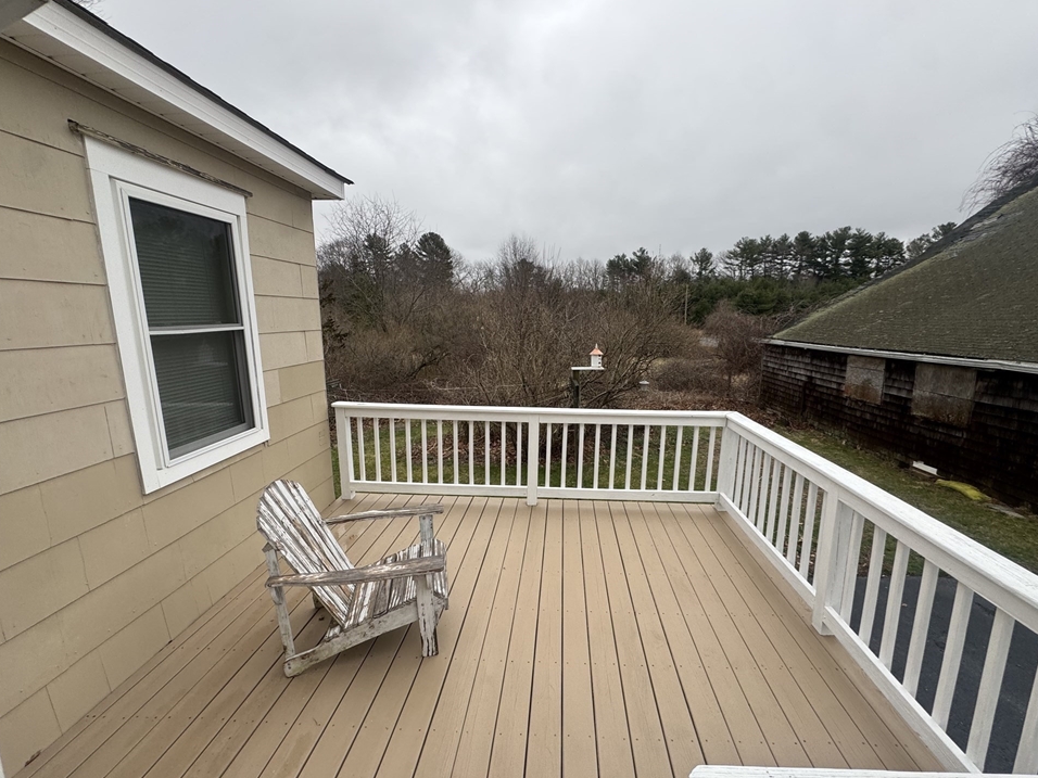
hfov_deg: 98.1
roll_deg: -0.4
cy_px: 398
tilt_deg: -11.1
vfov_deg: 81.7
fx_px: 450
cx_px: 548
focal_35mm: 15
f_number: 2.2
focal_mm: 2.22
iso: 40
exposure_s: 1/175
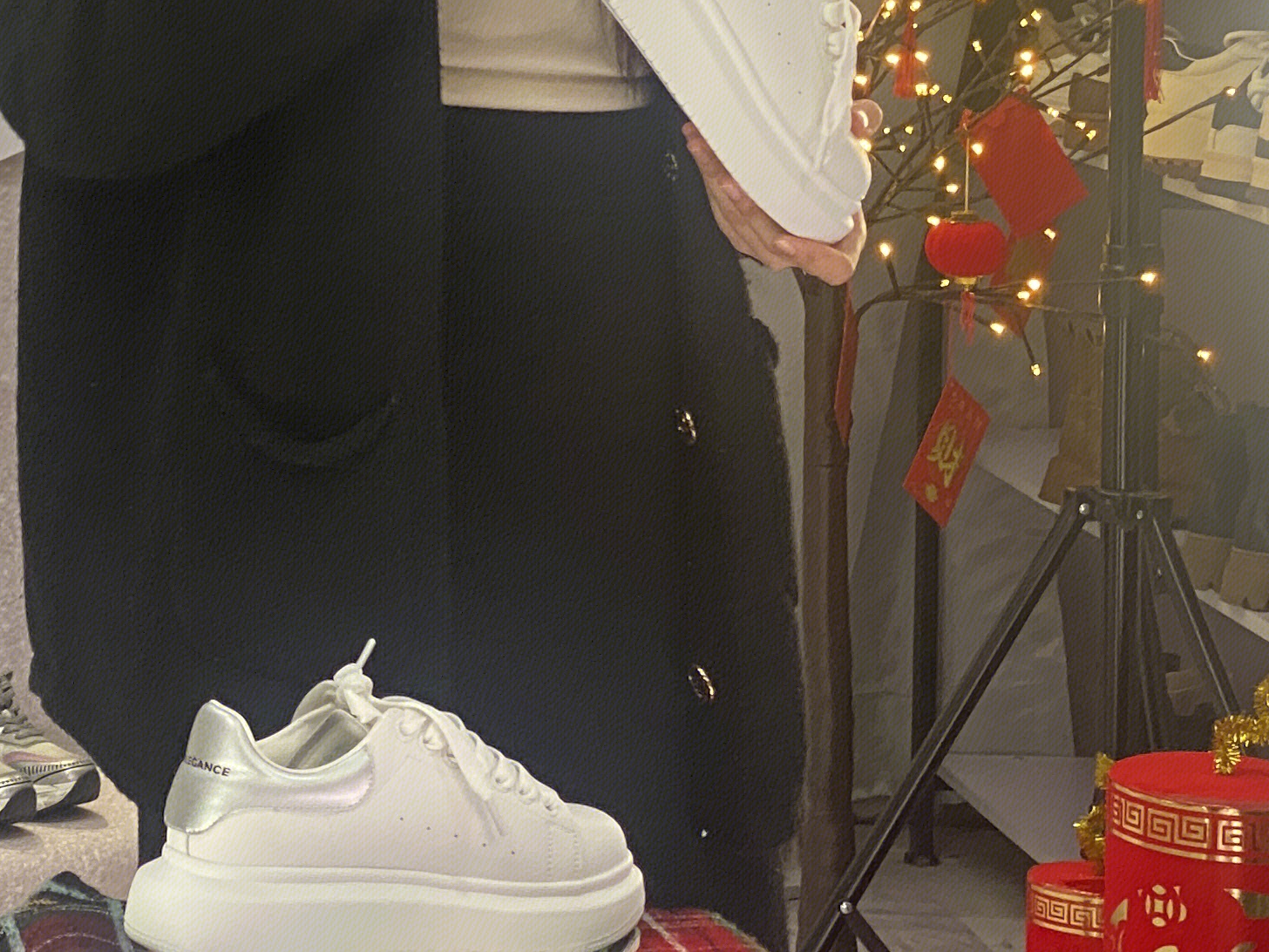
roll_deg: -2.3
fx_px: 5279
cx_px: 62
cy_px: -350
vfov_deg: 10.1
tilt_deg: -0.4
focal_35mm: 144
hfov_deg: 13.6
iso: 160
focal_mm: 6
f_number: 2
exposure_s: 1/85
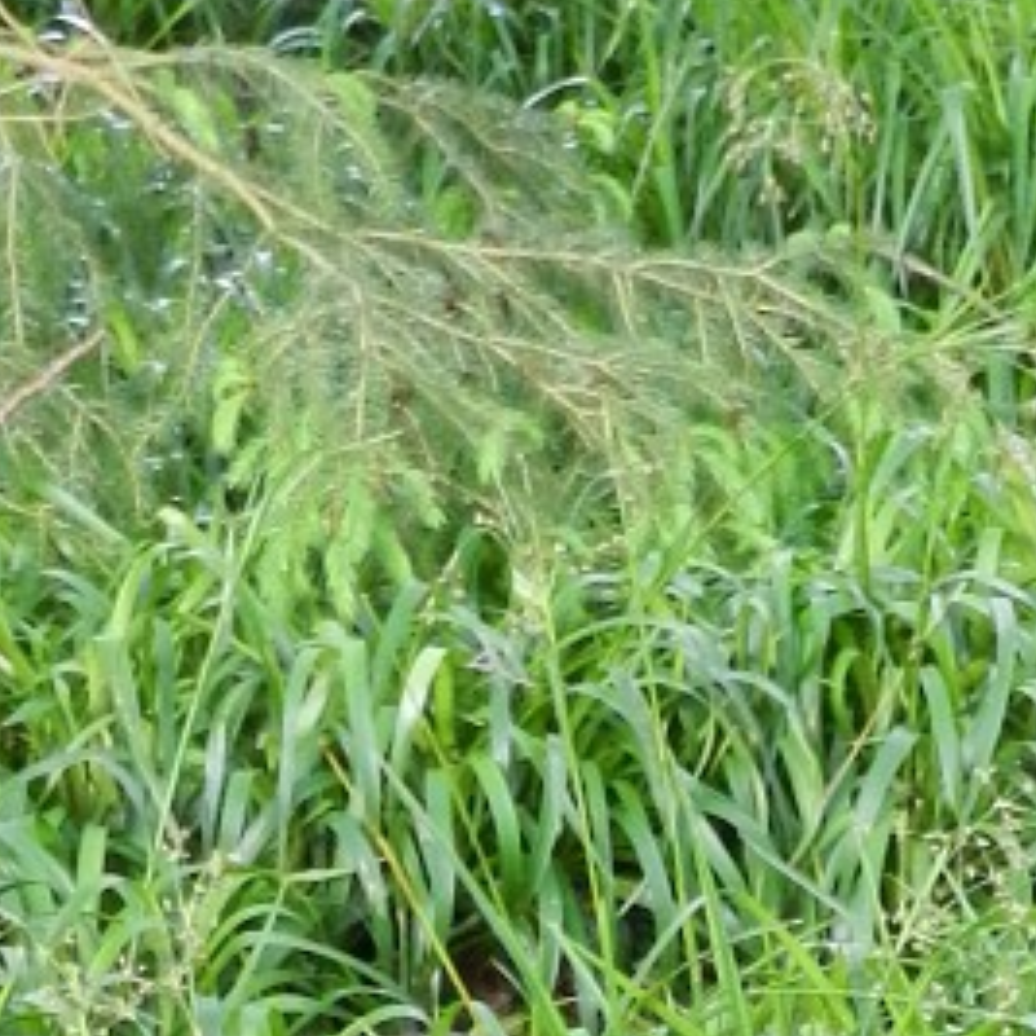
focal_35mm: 127
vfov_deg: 12.8
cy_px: 1696
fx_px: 4300
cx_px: 947
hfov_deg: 13.6
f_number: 3.7
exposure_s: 1/25
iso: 400
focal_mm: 5.6
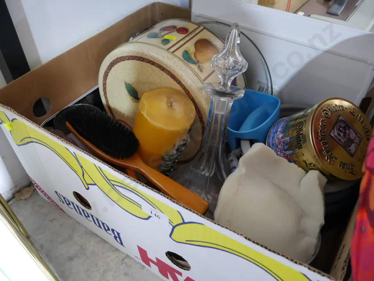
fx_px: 324
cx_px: 187
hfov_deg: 59.9
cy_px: 140
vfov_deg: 46.8
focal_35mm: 30
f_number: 4
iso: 3200
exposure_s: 1/40
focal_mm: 15
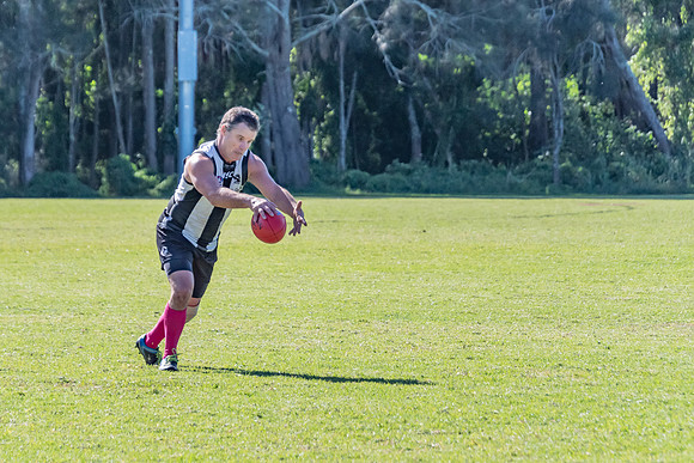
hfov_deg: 5.9
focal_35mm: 349
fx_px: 6732
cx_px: 262
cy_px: 232
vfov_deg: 3.9
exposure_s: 1/2500
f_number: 6.3
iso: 800
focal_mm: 185
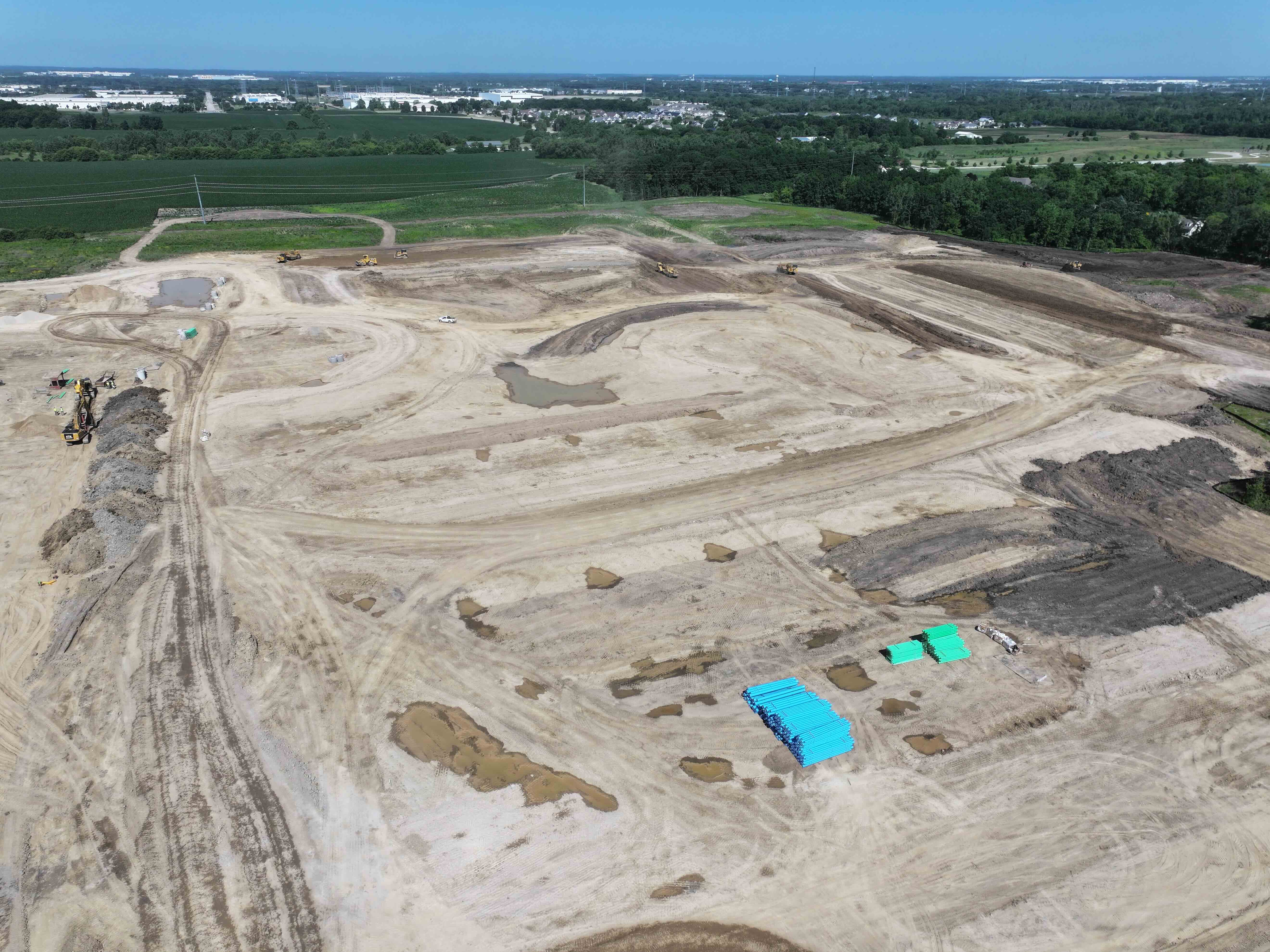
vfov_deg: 56.8
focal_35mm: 24
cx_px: 635
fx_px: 880
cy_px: 476
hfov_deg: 71.6
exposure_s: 1/2500
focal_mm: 12.29
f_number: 2.8
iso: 100
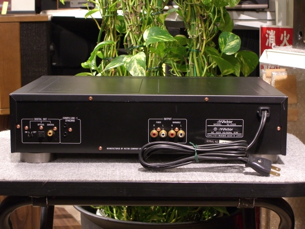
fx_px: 705
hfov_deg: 24.4
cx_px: 152
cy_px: 114
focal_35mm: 80
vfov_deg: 18.4
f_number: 4.4
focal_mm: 16.6
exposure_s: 1/5
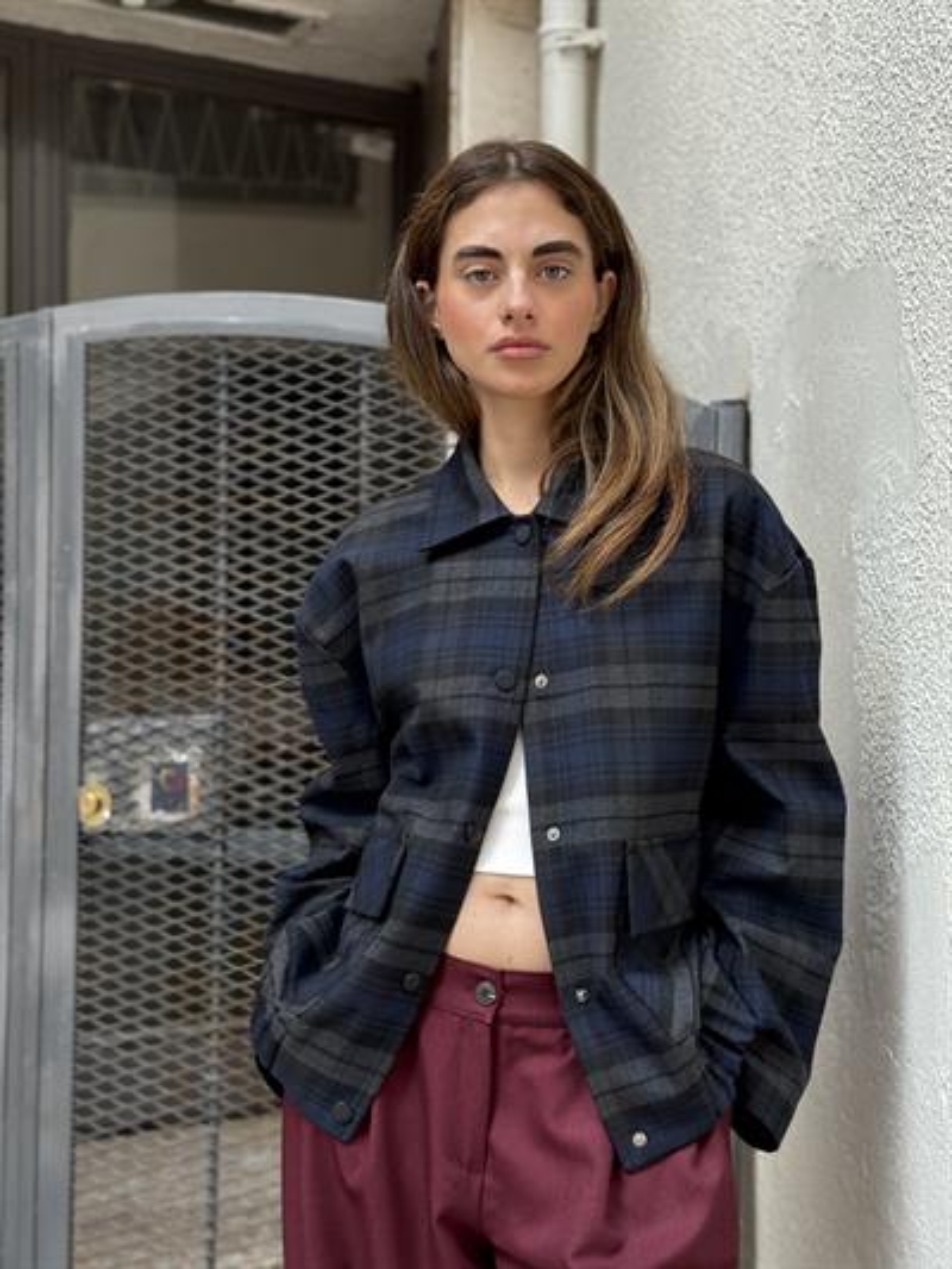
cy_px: 634
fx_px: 1759
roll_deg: -1.3
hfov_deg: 30.3
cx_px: 476
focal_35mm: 48
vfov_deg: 39.6
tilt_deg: +0.5
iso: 64
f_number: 1.78
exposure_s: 1/407
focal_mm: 6.76
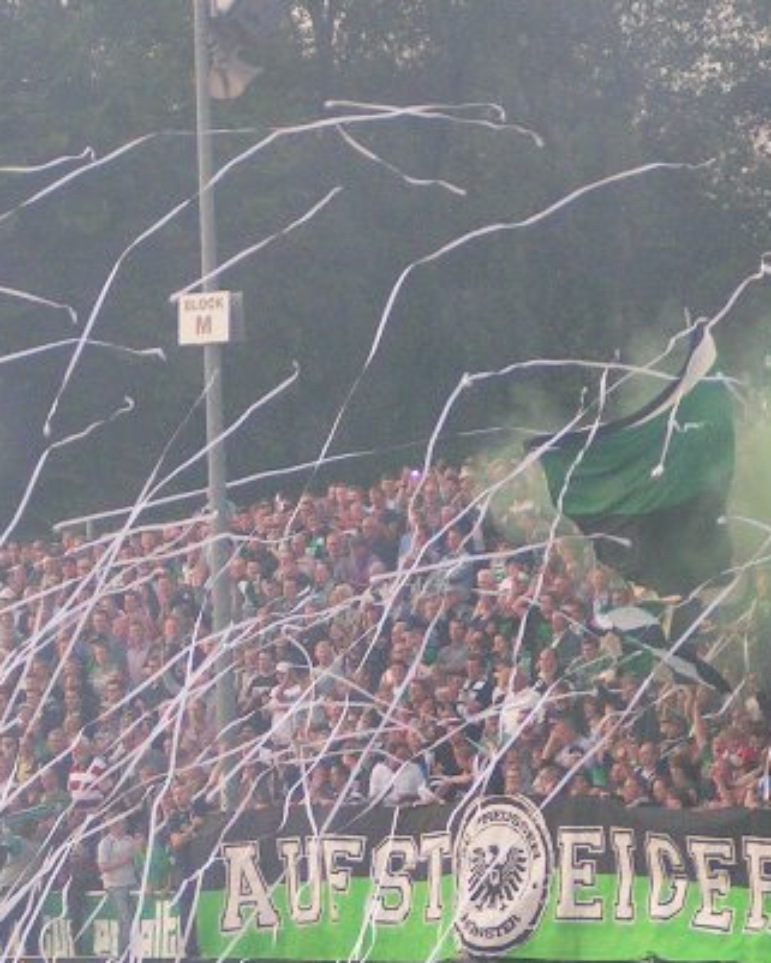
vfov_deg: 7.6
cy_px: 509
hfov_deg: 6.1
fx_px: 7271
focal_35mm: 255
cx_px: 334
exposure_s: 1/160
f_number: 3.5
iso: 160
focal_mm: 20
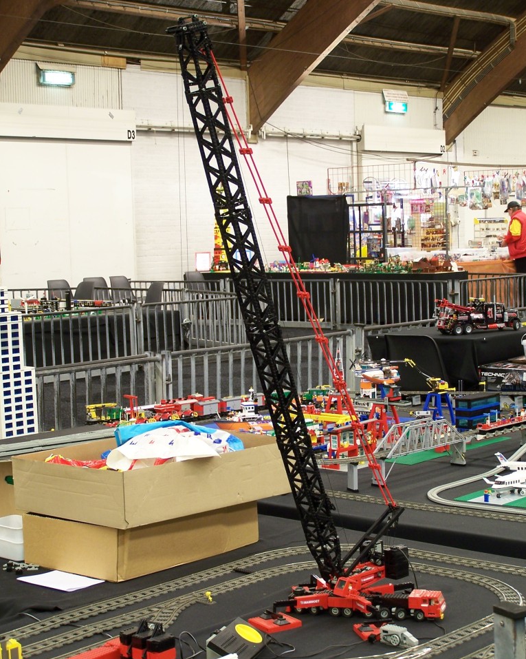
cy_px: 342
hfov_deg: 21.8
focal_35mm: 70
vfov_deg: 27.1
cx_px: 263
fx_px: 1363
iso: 80
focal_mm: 11.1
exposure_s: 1/2
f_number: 3.2
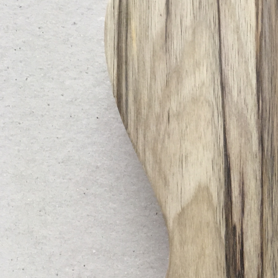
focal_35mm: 77
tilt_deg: -15.1
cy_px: 205
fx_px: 700
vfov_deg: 22.3
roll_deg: -1.4
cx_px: 399
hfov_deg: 19.9
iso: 125
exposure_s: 1/33
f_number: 2.2
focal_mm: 4.15
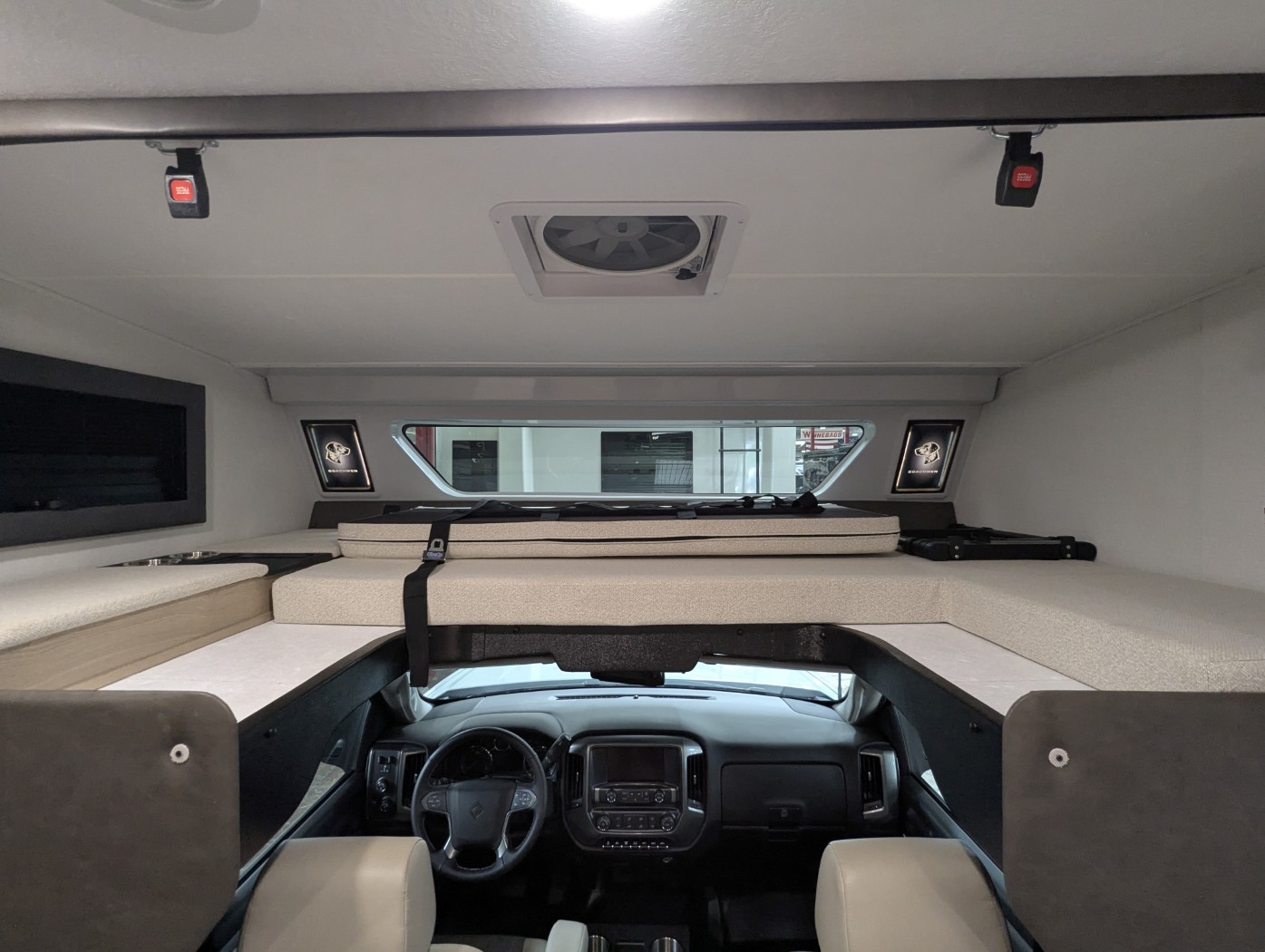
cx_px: 632
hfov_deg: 94.4
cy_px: 476
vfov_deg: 78.2
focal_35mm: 16
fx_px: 585
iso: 284
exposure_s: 1/40
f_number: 2.2
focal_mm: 2.35
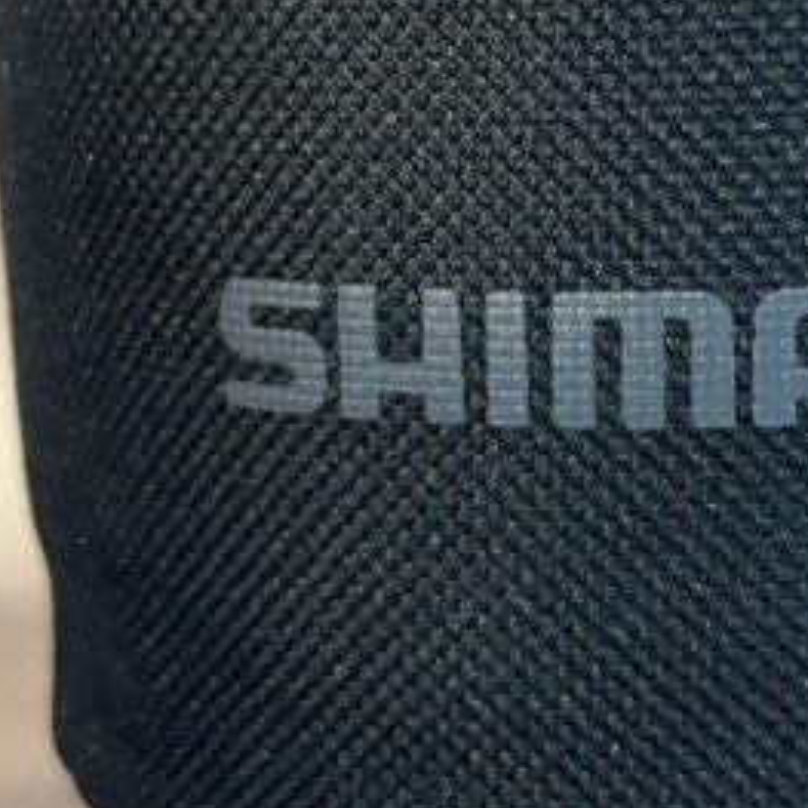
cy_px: 135
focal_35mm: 67
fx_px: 1769
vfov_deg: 25.2
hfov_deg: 25.4
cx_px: 608
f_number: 1.6
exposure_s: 1/50
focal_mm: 4.2
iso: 400
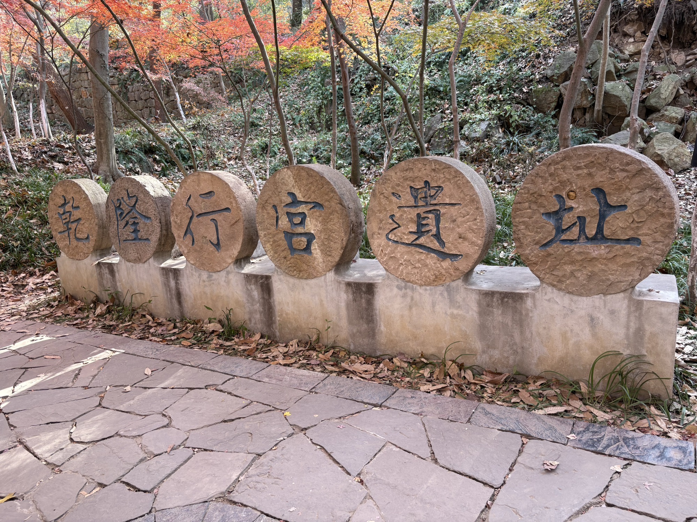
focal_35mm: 26
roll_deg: +4.9
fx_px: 524
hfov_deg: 67.3
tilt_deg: -10.9
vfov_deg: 53.1
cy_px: 261
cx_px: 348
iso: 100
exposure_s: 1/122
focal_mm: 5.96
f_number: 1.6
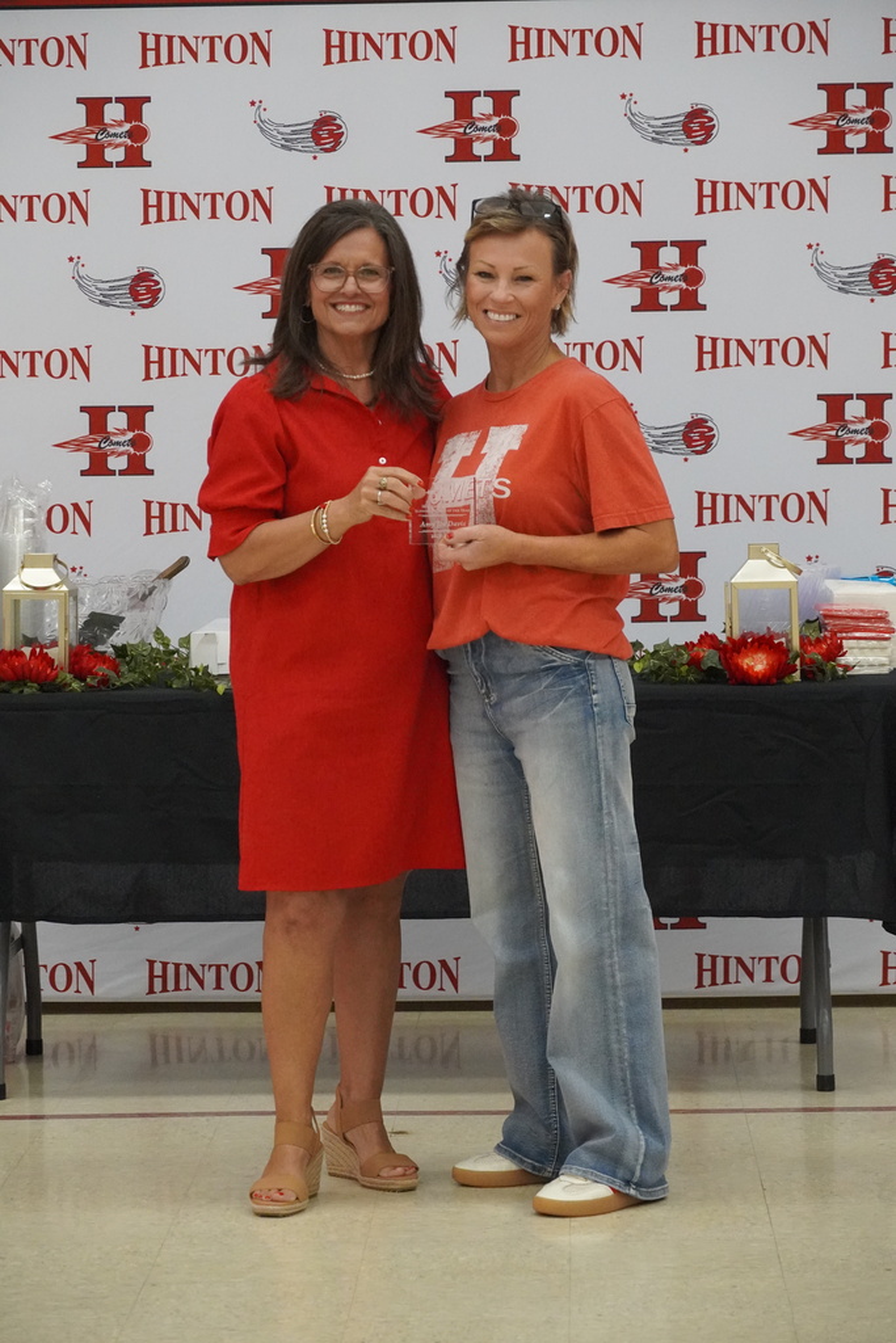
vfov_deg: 17.3
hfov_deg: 11.6
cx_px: 448
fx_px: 4422
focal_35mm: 118
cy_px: 672
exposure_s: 1/160
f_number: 5.6
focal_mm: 79
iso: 6400
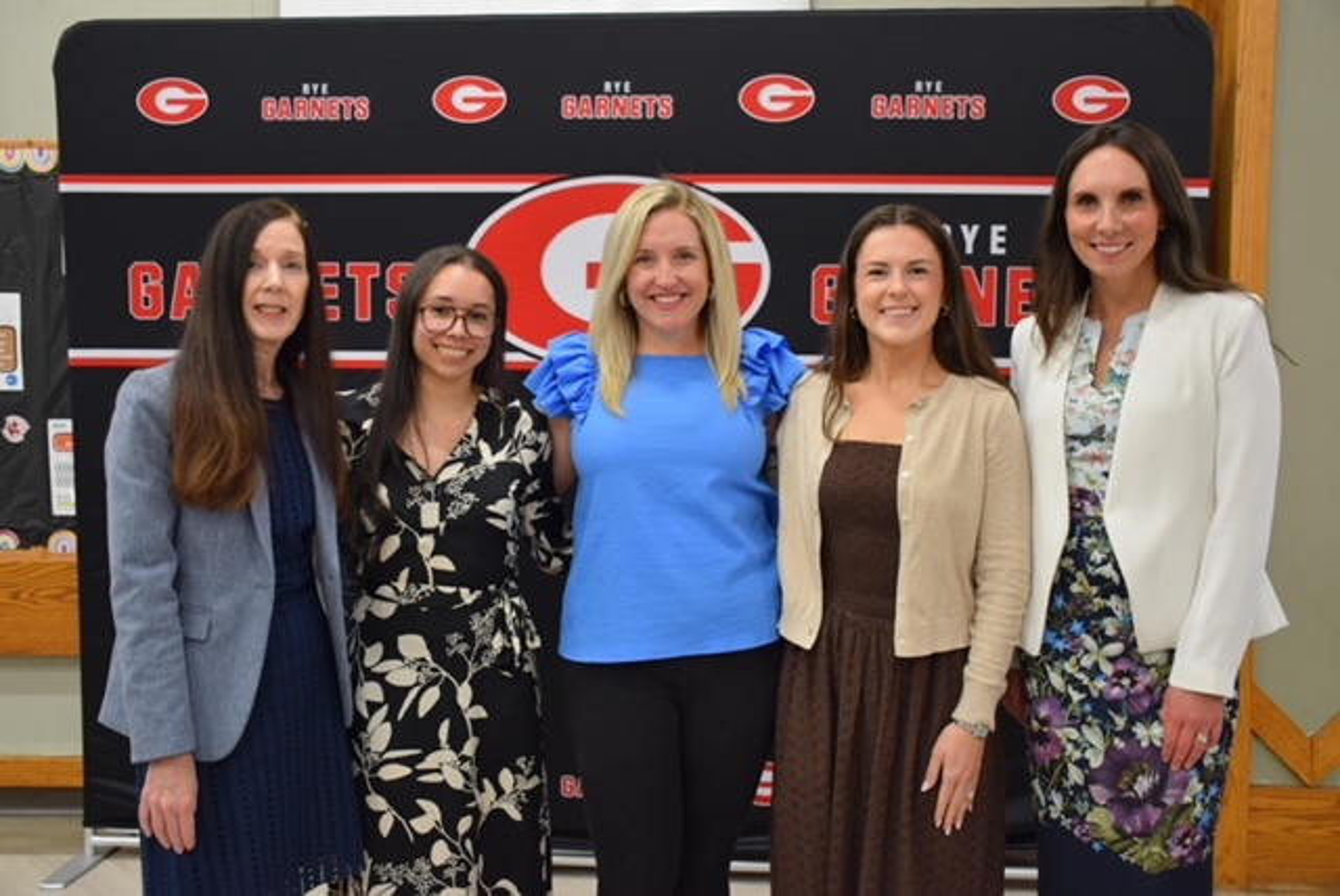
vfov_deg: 38.4
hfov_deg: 55.1
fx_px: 1285
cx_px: 670
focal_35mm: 34
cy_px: 448
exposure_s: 1/60
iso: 720
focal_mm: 23
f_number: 4
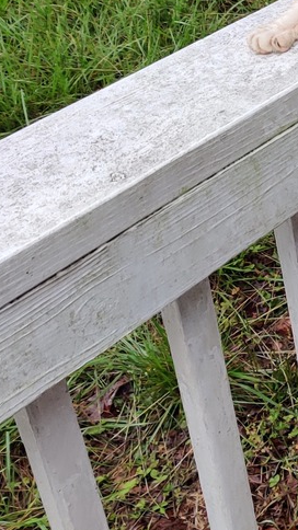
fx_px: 1139
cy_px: 32
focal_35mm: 81
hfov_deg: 13.4
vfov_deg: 25.2
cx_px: 537
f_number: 1.65
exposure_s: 1/186
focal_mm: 4.75
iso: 100
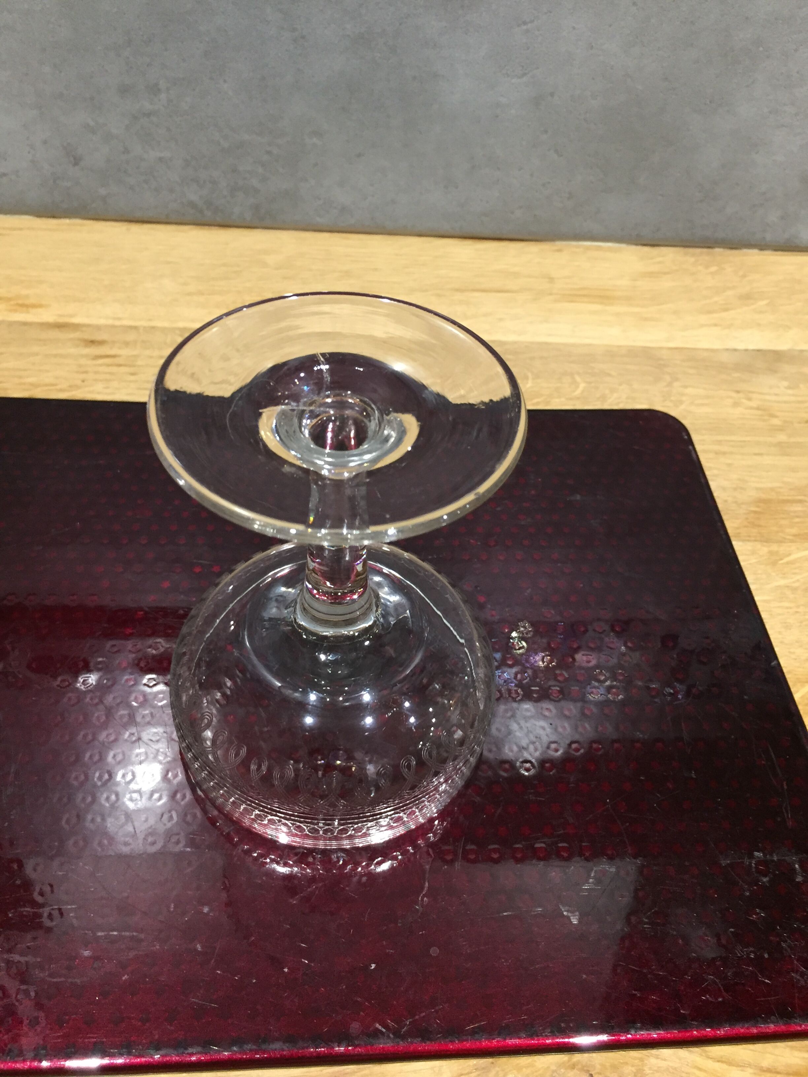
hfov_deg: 48.2
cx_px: 404
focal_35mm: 29
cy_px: 538
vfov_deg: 61.7
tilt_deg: -47.4
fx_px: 903
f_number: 2.2
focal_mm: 4.15
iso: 200
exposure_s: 1/33
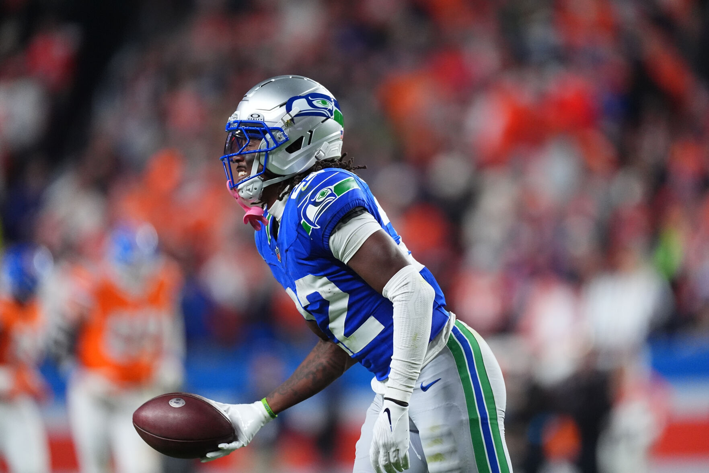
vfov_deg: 2.3
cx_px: 354
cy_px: 236
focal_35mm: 600
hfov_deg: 3.4
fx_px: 11815
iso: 5000
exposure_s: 1/2000
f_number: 4
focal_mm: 600
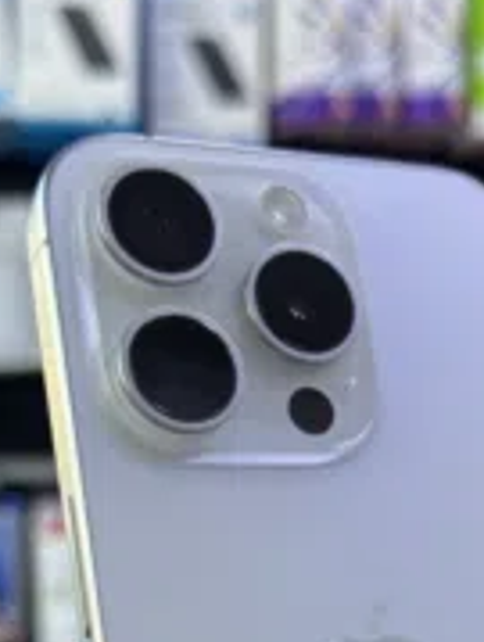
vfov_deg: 23.5
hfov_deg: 18.8
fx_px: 1449
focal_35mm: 78
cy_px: 692
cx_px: 366
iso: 80
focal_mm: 6.76
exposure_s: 1/256
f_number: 1.78
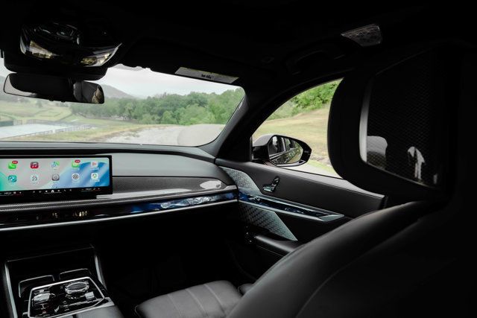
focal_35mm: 24
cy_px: 159
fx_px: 318
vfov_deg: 53.2
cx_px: 238
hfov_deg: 73.7
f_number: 8
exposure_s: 1/200
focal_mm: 24
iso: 640
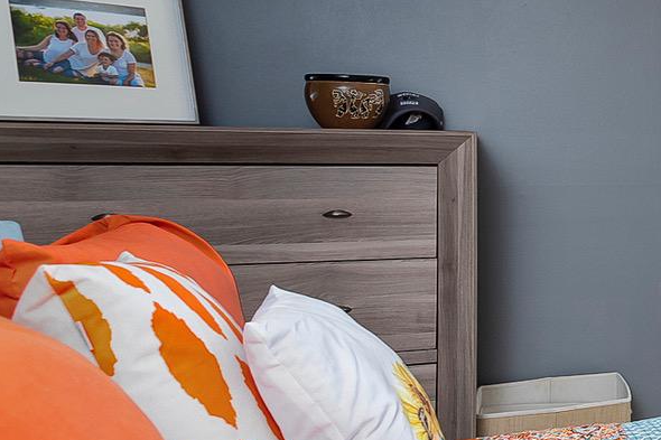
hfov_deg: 23.6
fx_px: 1083
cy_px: 146
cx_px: 1091
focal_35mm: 59
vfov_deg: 22.9
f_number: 9
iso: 320
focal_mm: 17
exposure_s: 1/200
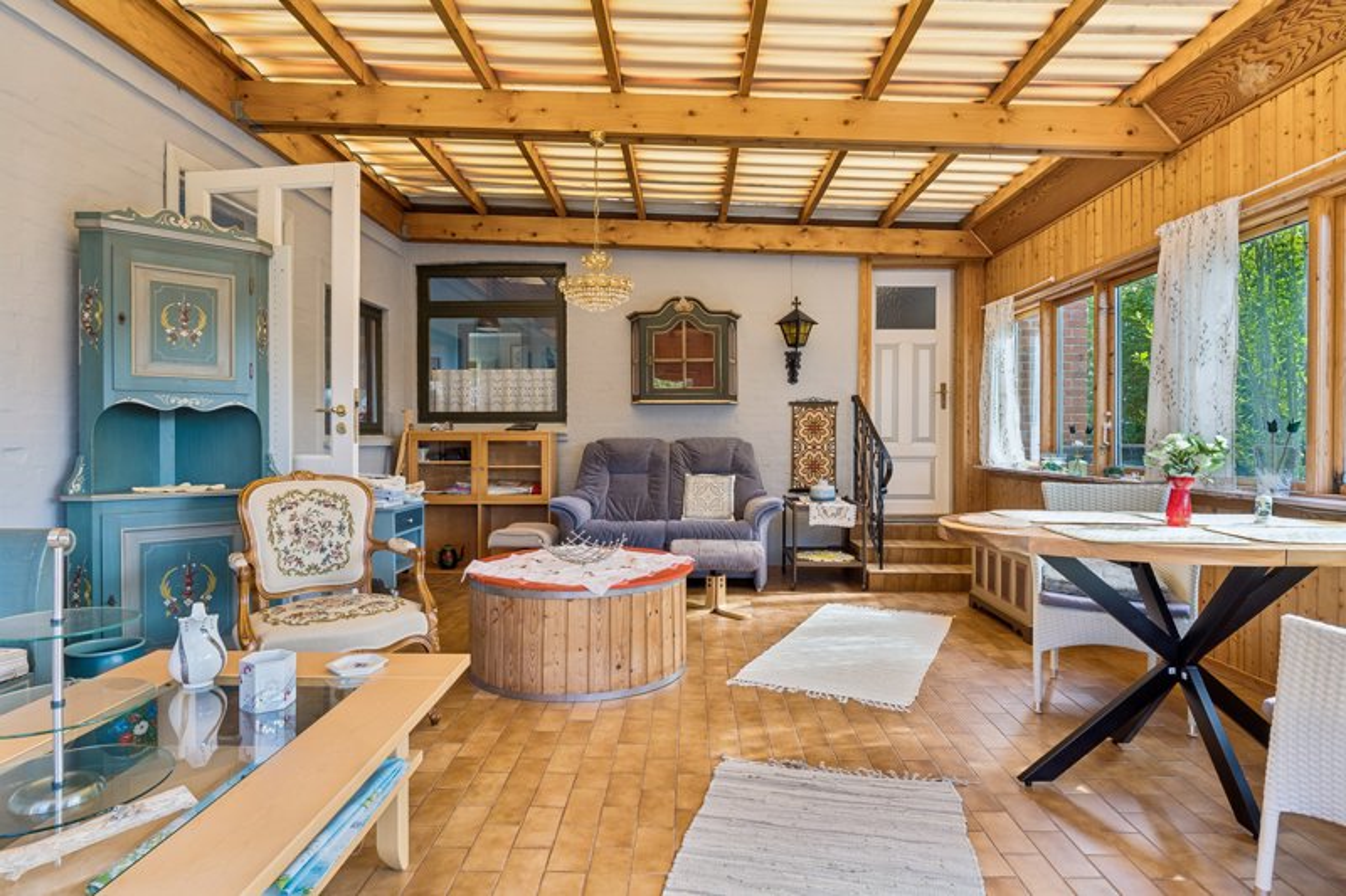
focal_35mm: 21
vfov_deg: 59.5
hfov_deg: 81.2
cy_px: 448
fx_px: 785
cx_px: 673
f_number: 8
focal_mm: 14
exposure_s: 1/20
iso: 200
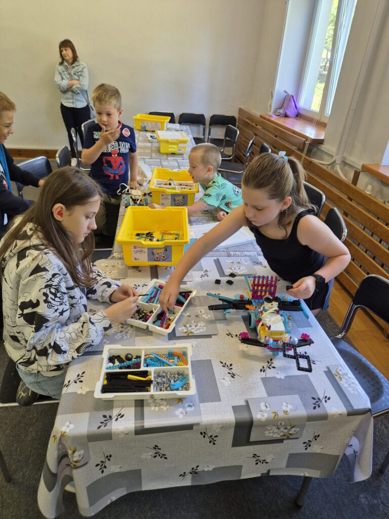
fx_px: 345
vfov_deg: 73.9
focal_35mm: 23
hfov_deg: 58.9
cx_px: 194
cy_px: 260
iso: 100
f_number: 1.8
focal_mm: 5.4
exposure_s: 1/100
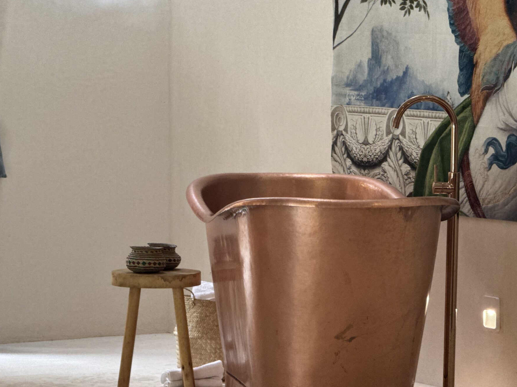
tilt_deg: -2.8
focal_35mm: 174
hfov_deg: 11.4
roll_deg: +1.4
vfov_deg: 8.5
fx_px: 2598
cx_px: 273
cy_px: 214
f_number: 2.8
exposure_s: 1/106
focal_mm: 15.66
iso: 400
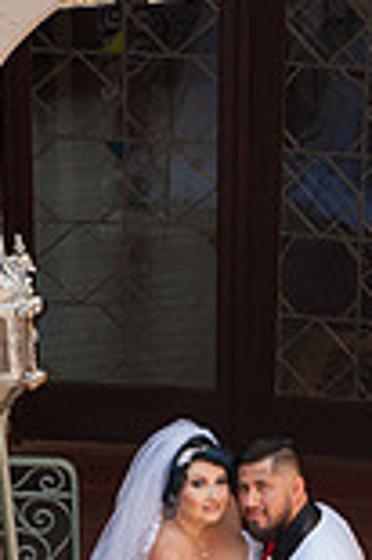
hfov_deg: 7.6
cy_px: 654
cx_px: 291
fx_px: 2796
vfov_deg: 11.2
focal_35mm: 180
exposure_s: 1/125
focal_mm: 62
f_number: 5.6
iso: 250
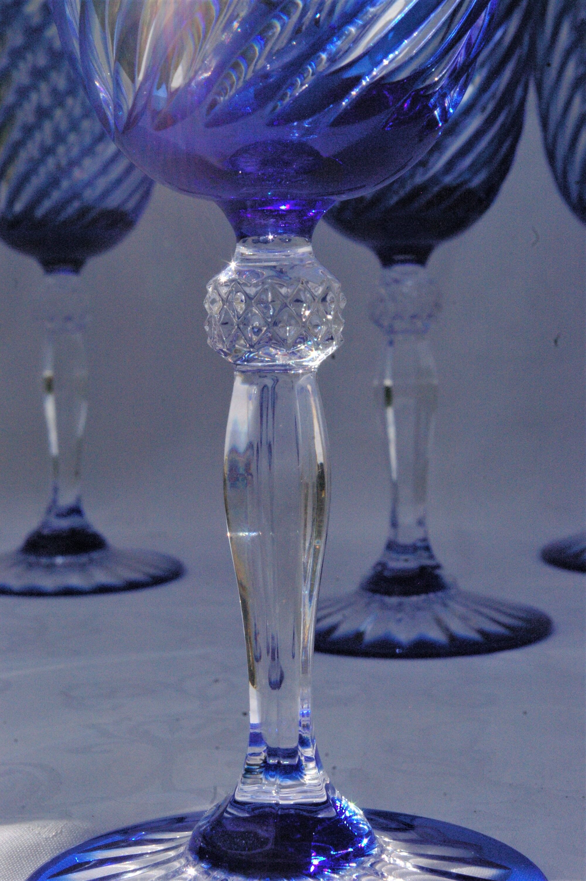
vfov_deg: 49.6
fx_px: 954
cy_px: 440
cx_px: 293
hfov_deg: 34.1
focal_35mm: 39
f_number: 16
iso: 1600
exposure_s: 1/1000
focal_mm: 26
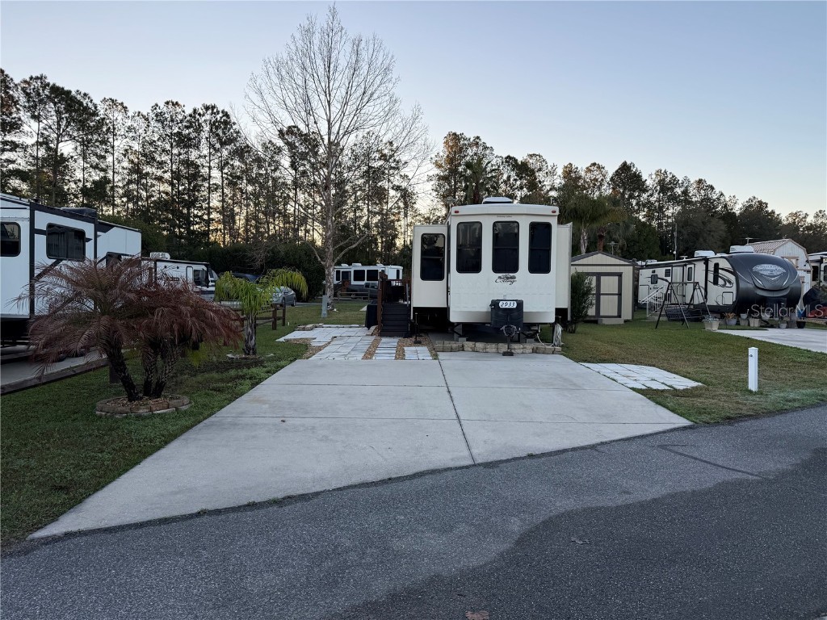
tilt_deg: -1.8
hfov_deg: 71.6
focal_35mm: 24
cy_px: 310
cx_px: 414
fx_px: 573
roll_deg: -0.3
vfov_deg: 56.8
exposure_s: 1/780
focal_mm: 6.76
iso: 100
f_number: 1.78
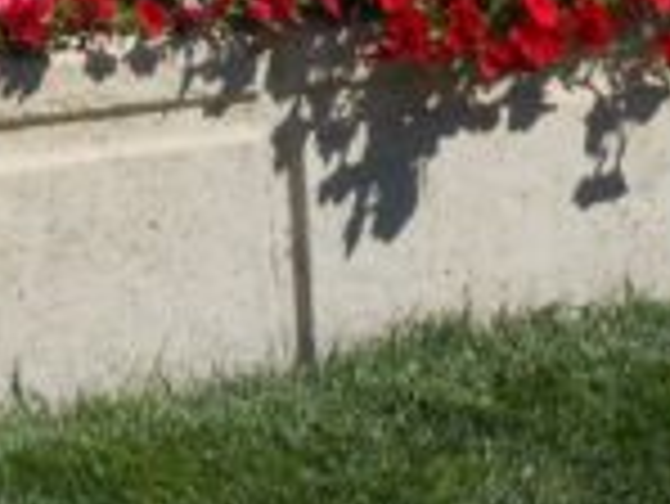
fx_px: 3293
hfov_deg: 11.2
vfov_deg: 8.2
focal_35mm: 170
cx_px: -342
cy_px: -630
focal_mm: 5.9
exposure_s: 1/800
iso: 80
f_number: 4
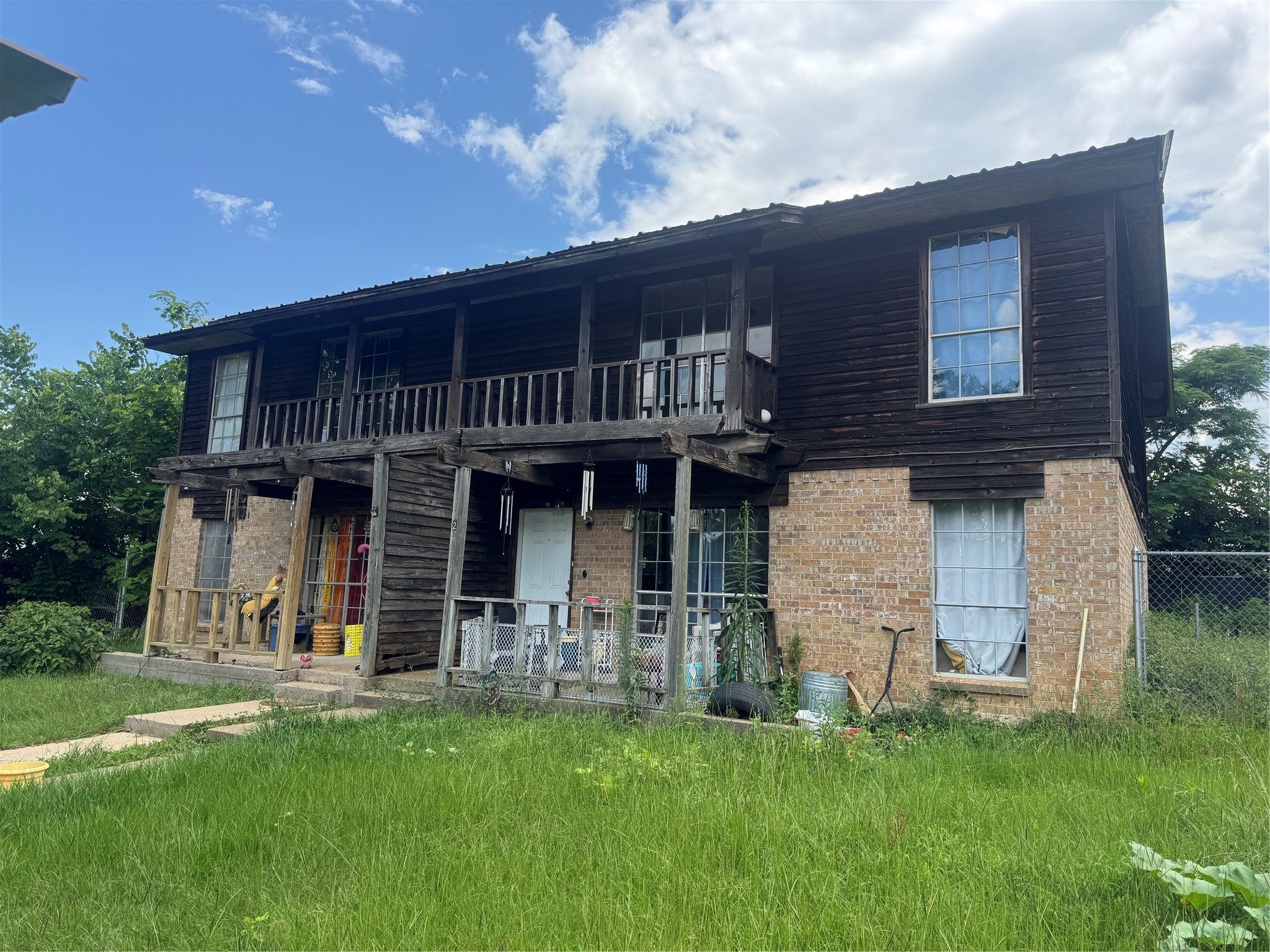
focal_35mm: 24
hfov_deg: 71.6
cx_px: 635
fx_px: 881
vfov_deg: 56.8
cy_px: 476
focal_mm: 6.76
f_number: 1.78
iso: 80
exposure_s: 1/1818
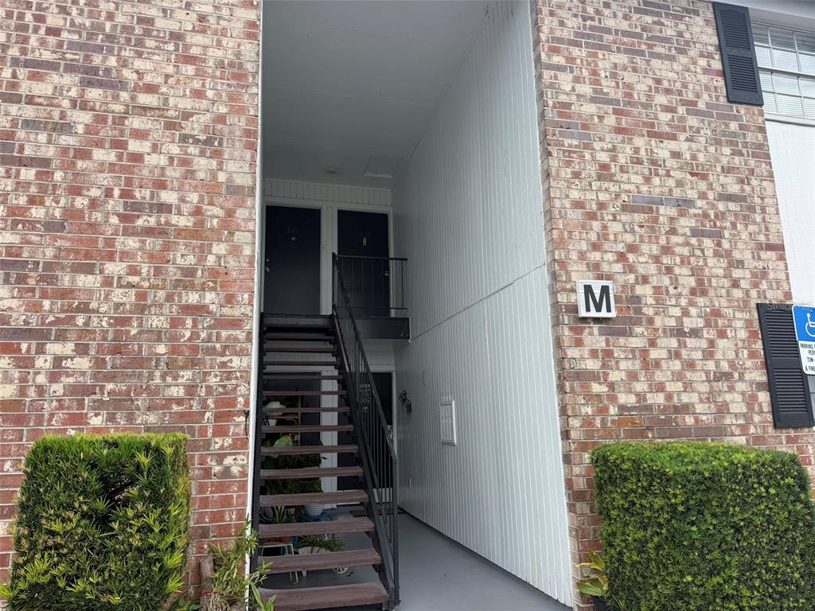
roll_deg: +1.1
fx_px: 565
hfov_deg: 71.6
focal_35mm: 24
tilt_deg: +11.9
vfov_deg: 56.8
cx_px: 408
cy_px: 306
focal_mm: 6.76
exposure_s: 1/1855
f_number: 1.78
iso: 80
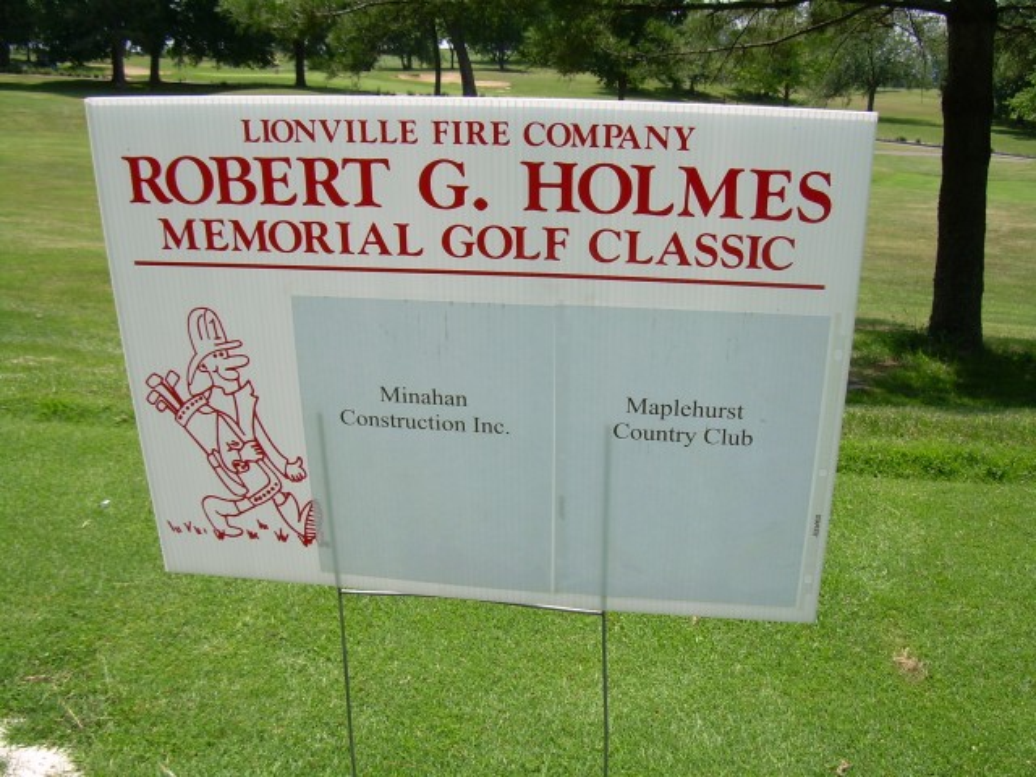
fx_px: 1137
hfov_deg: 49.0
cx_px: 518
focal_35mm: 38
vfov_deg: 37.7
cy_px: 388
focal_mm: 6.3
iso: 50
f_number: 4.6
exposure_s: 1/297
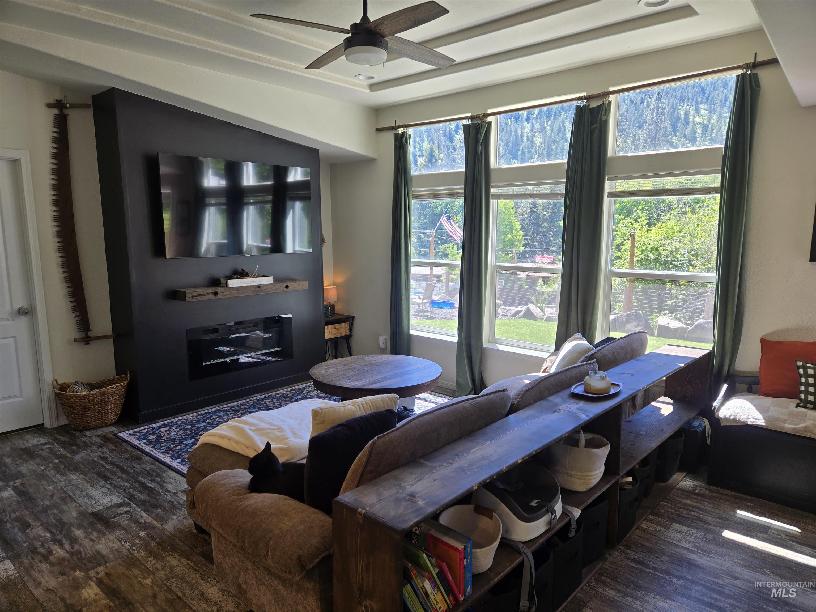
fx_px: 542
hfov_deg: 73.9
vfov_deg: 58.9
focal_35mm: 23
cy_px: 306
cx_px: 408
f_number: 1.8
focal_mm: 5.4
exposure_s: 1/120
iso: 32
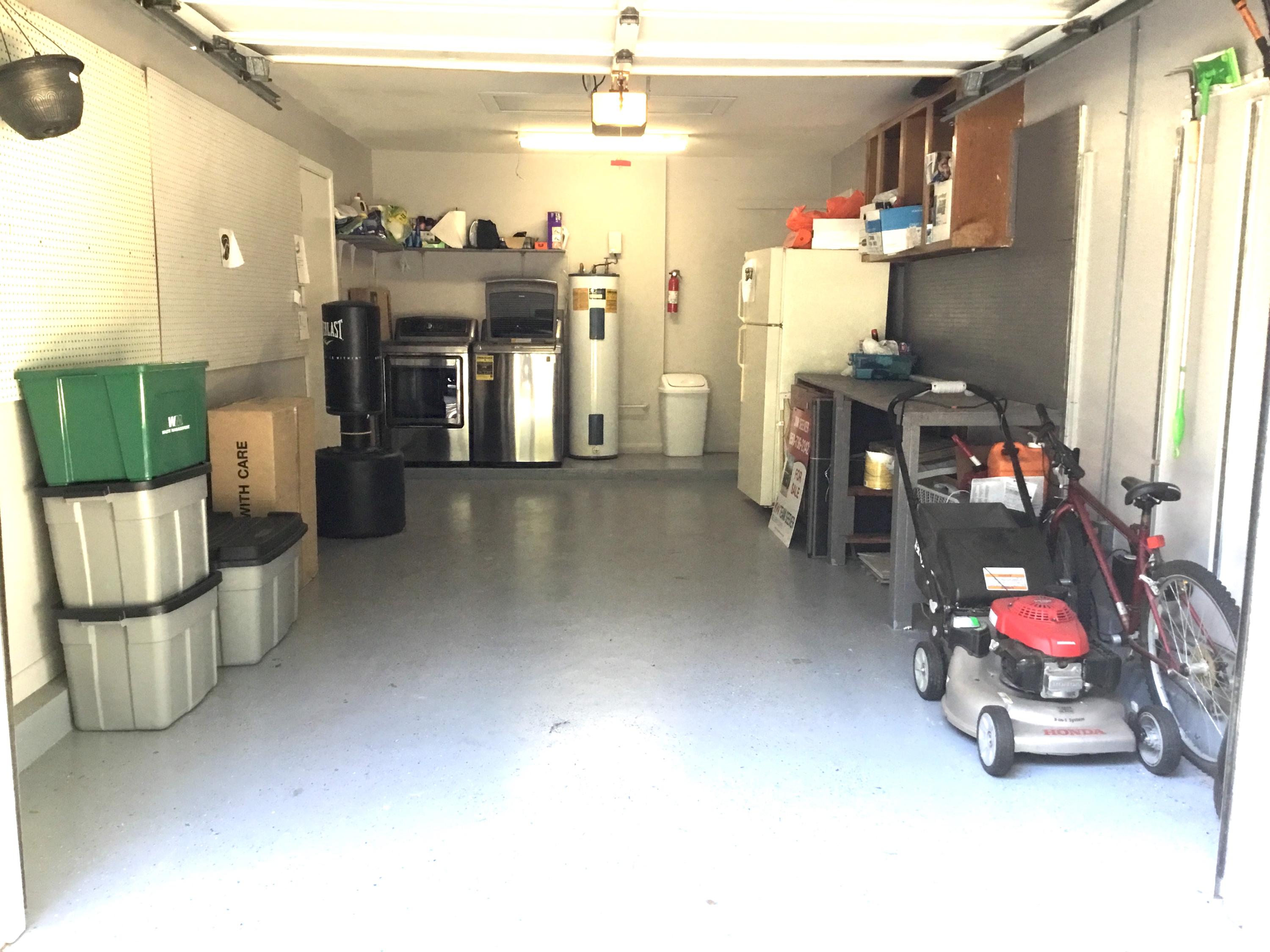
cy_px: 476
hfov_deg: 58.4
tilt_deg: -8.9
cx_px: 635
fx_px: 1137
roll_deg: +0.6
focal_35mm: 31
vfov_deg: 45.4
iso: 50
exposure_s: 1/30
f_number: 2.4
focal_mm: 3.3
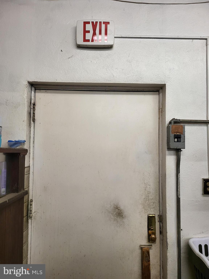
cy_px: 140
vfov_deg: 71.6
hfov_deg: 56.8
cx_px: 104
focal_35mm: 24
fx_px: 193
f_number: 1.8
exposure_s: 1/120
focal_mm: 5
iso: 250
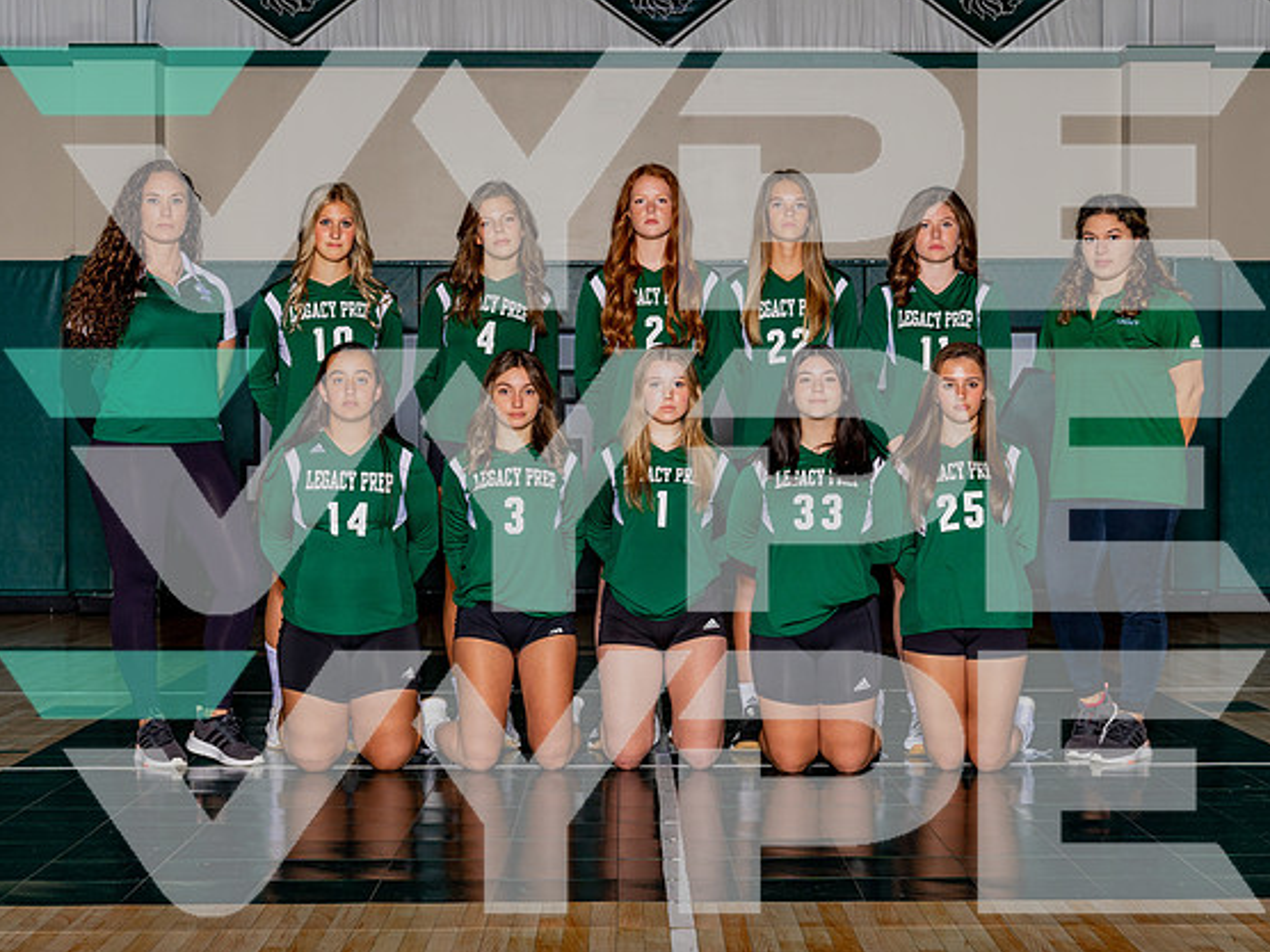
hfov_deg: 31.2
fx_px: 2275
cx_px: 671
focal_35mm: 62
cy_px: 490
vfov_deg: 23.6
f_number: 10
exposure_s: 1/200
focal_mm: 49
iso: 320
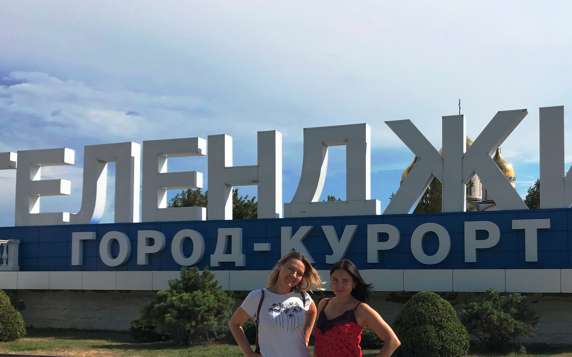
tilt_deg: +3.3
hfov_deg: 47.9
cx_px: 348
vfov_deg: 30.9
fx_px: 639
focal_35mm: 41
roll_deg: +0.0
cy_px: 253
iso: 20
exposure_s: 1/4566
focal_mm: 3.99
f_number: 1.8
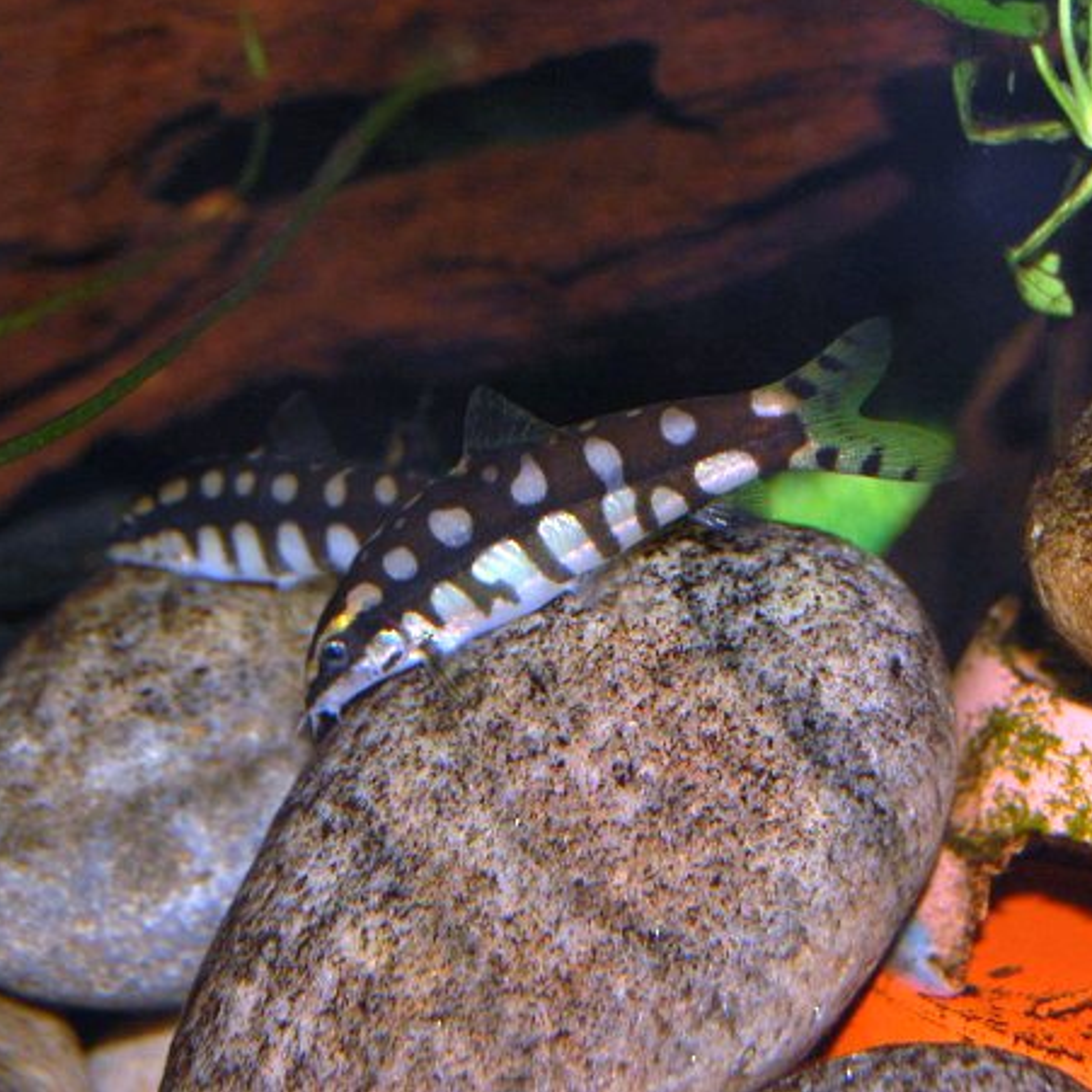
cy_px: 542
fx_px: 3806
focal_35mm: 107
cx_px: 625
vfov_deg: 16.3
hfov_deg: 16.3
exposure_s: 1/60
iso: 400
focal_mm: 55
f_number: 8
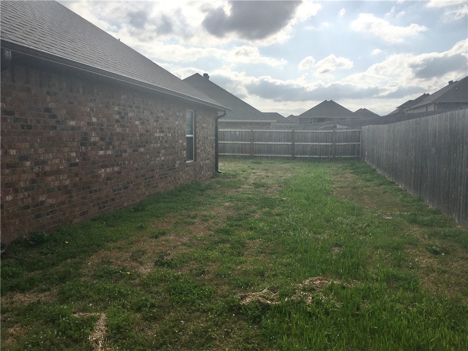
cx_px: 234
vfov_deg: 48.2
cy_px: 176
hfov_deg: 61.7
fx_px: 392
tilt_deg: -5.1
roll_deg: -1.9
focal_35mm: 29
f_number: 2.2
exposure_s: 1/3846
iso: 25
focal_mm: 4.15
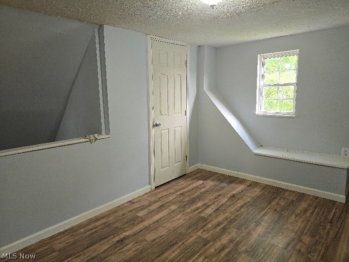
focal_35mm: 23
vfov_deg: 58.9
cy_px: 131
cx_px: 174
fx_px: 232
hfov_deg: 73.9
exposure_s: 1/60.2
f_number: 1.7
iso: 80
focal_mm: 6.3
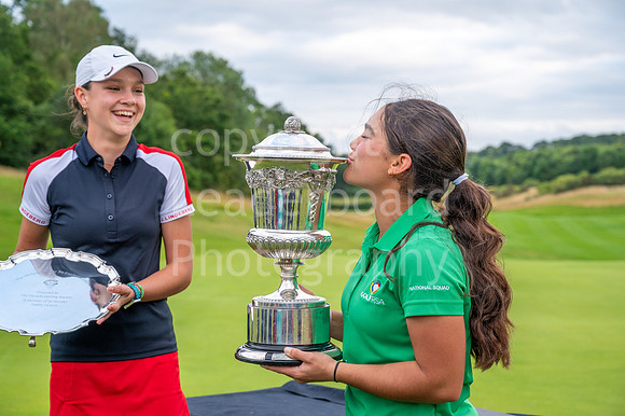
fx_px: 1128
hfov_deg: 31.0
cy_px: 208
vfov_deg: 20.9
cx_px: 312
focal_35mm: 65
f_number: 5.6
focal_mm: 65
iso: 400
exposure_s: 1/250
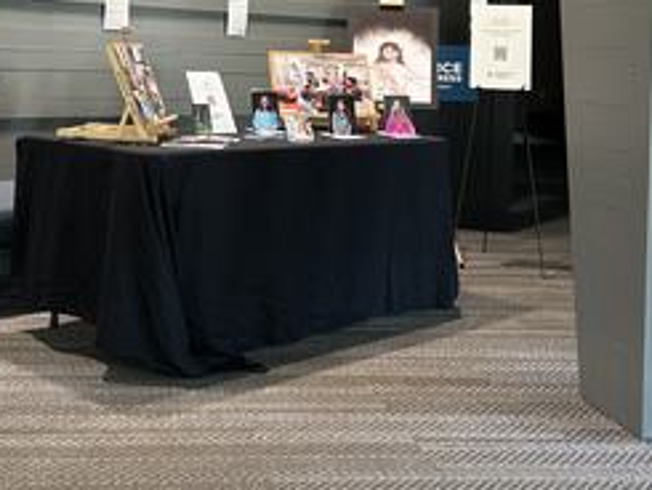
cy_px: 28
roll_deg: -1.9
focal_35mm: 53
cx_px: 165
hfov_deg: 35.4
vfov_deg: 26.4
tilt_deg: +0.8
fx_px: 999
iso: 100
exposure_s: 1/60
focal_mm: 5.7
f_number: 1.5
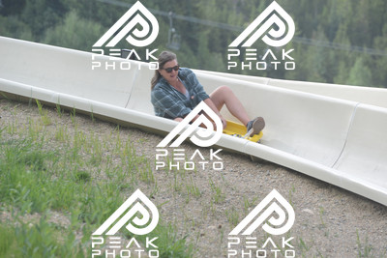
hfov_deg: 10.5
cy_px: 129
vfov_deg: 7.0
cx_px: 194
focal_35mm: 195
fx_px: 2097
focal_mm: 195
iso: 640
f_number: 6.3
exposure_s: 1/640
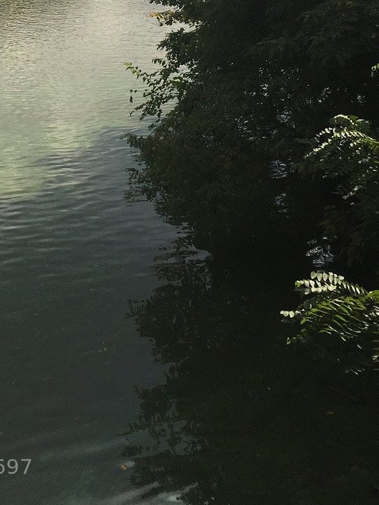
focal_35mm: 62
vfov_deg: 28.9
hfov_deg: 23.4
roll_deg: -1.0
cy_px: -20
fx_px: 905
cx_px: 84
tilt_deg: -5.0
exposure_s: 1/2639
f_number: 2.2
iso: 32
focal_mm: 4.15
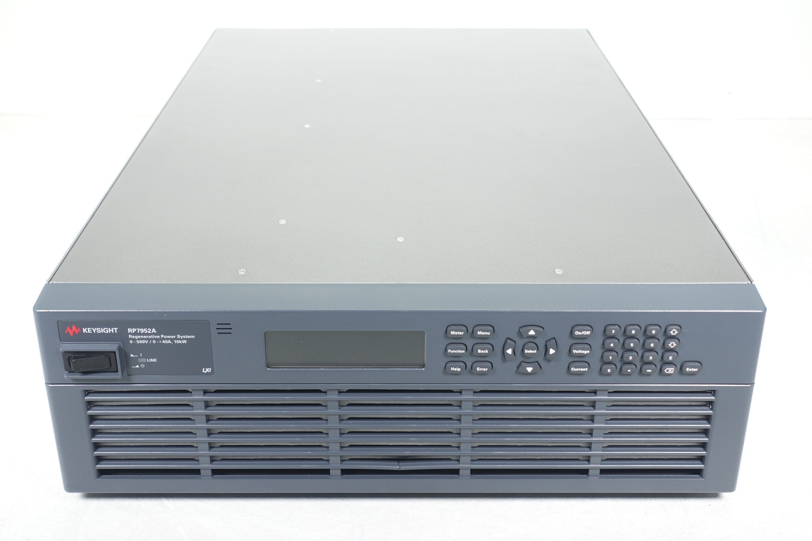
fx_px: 1083
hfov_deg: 41.1
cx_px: 406
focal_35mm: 48
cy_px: 270
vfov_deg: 28.1
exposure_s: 1/80
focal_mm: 17.49
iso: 125
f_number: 3.5
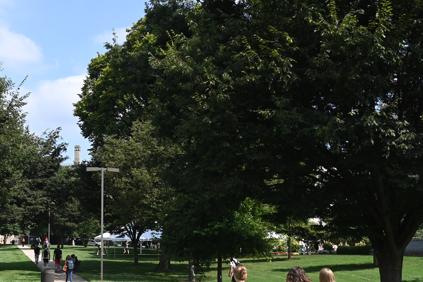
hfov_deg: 32.2
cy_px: 182
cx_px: 96
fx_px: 717
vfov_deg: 22.2
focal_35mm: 61
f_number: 5.6
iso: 400
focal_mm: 38
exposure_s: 1/1250
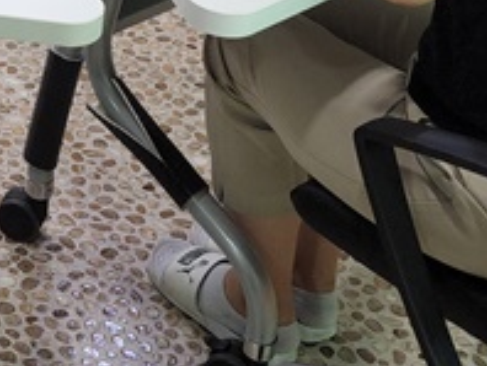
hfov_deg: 15.4
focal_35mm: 116
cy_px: -282
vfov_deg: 11.9
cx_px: -285
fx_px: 1634
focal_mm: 6.4
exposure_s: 1/60
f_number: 1.8
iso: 320
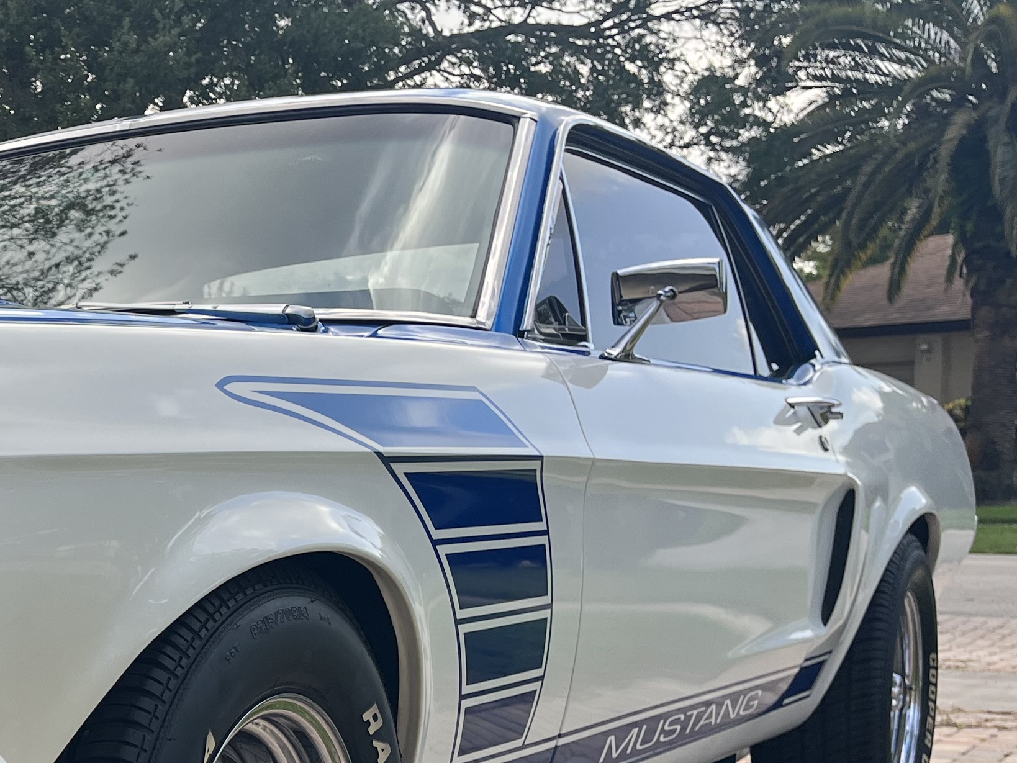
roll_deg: +0.5
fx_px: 1881
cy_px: 653
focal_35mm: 64
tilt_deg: -5.2
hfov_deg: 26.8
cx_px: -202
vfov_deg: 22.5
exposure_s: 1/751
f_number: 1.6
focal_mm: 5.1
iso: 50
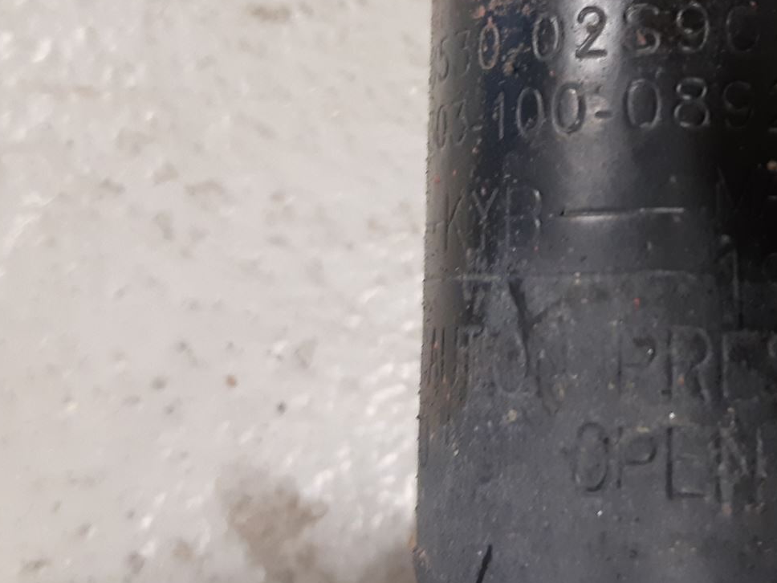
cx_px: 645
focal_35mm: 55
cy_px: 144
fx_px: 1235
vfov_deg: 26.2
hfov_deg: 33.7
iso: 200
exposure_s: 1/50
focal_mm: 3.93
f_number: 1.7
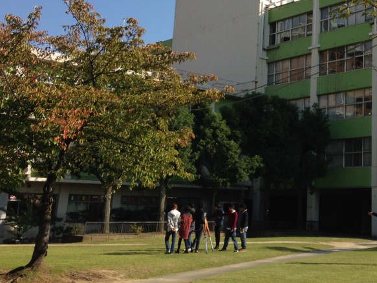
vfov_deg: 25.0
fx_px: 632
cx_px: 327
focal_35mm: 58
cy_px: 81
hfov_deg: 31.9
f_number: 2.4
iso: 50
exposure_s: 1/1290
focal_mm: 4.12
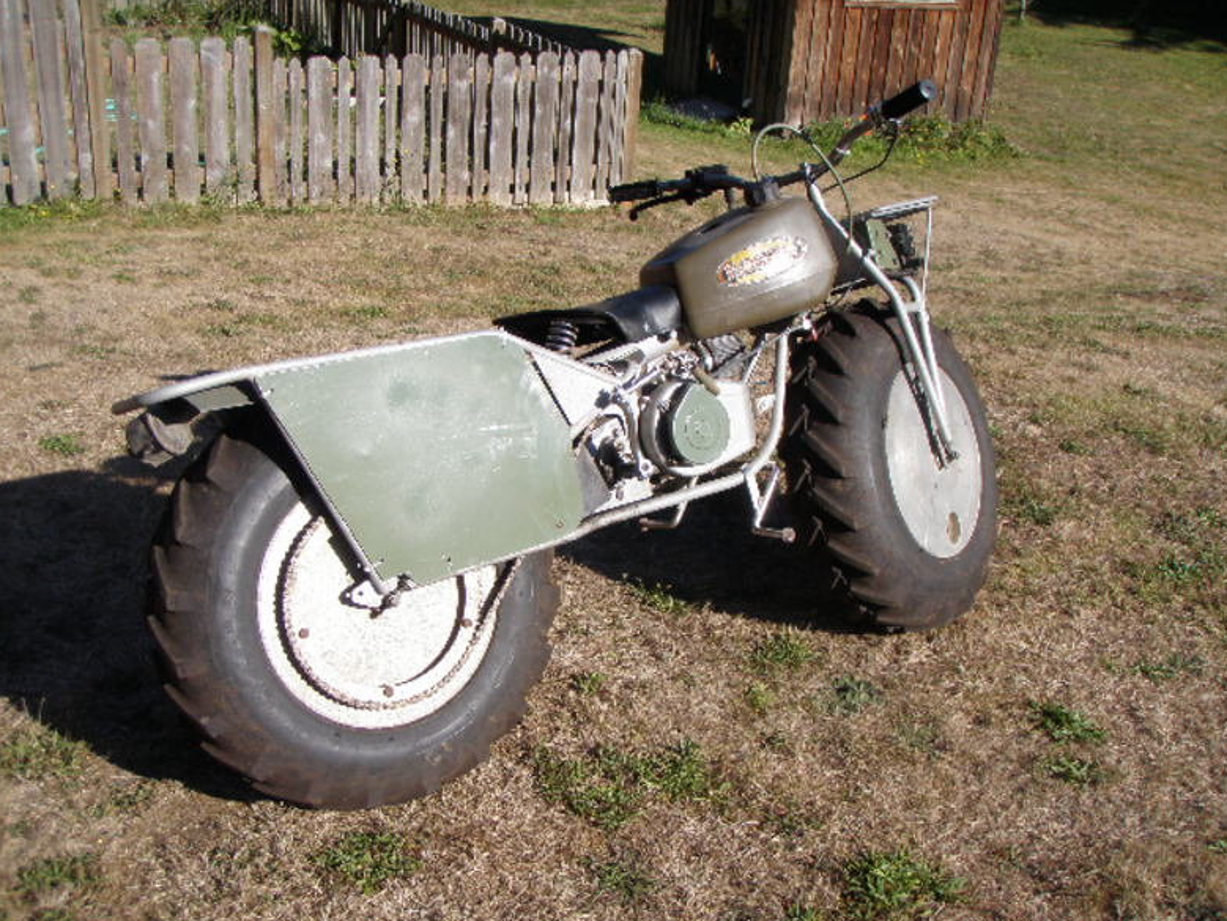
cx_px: 616
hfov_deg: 47.8
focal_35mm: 39
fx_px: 1383
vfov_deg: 36.8
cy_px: 469
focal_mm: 6.7
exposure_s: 1/640
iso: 80
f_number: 3.5
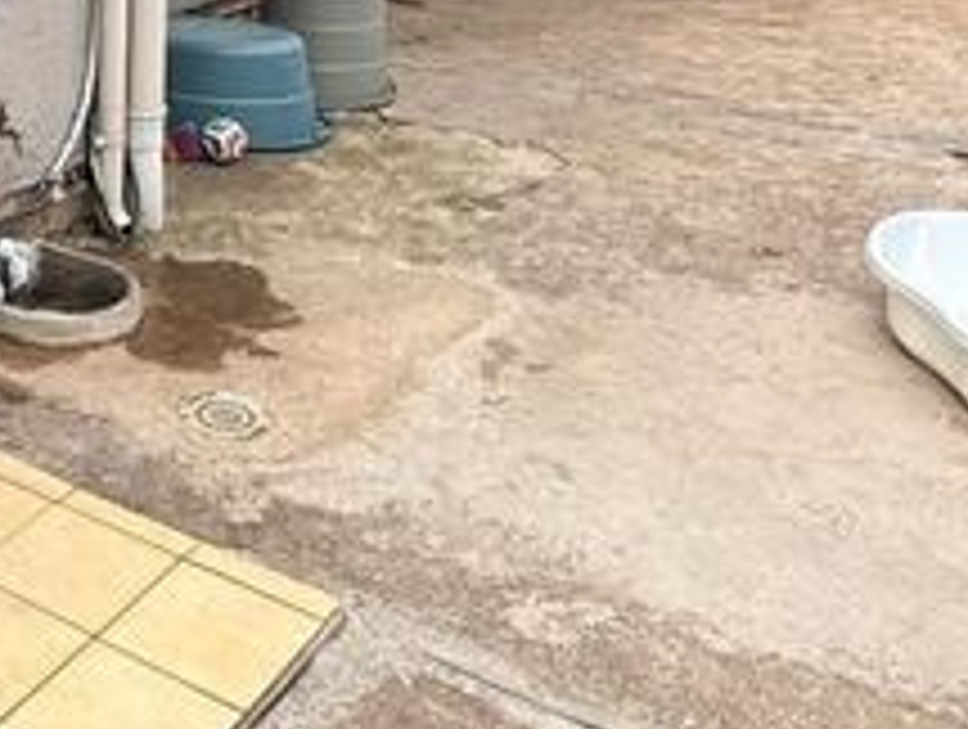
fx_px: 1457
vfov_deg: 26.7
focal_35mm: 52
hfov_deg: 32.7
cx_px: -72
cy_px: 14
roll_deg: -0.3
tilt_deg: -12.7
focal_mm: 2.22
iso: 50
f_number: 2.2
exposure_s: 1/742
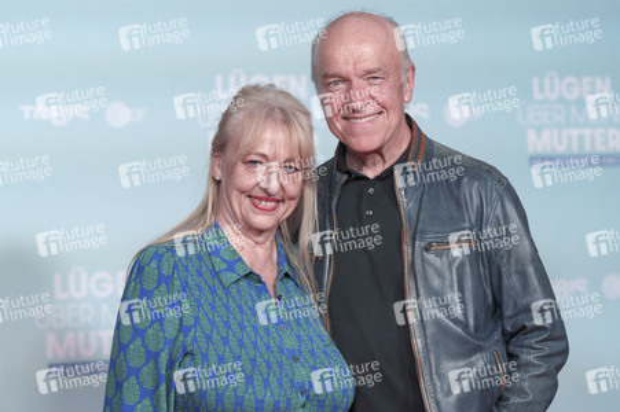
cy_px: 206
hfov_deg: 20.6
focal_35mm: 99
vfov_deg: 13.8
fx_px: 1704
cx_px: 310
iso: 500
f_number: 3.5
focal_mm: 99
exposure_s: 1/250
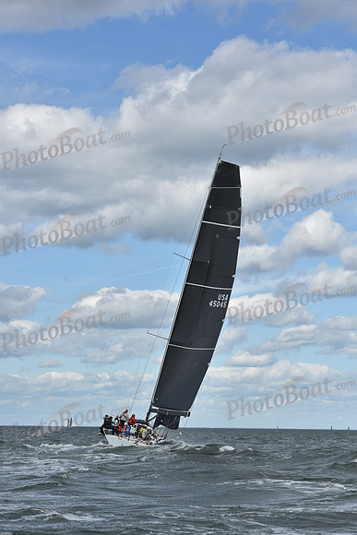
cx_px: 178
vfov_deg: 22.1
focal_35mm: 92
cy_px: 268
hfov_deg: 14.9
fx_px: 1368
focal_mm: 92
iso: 320
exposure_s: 1/1000
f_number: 10
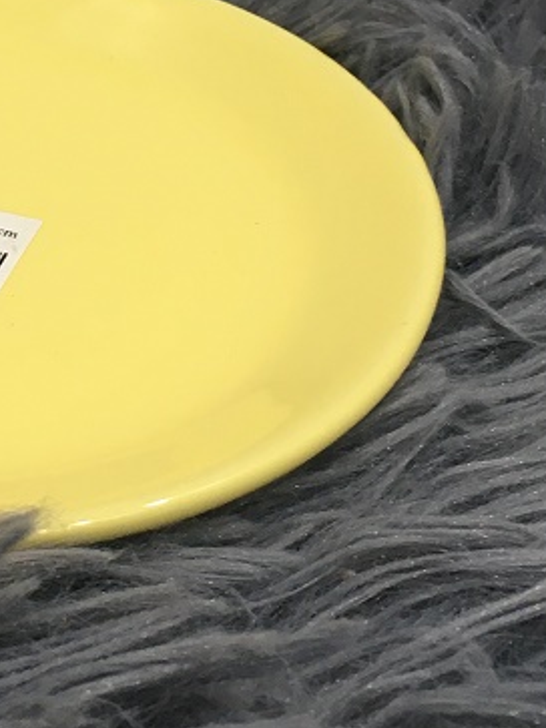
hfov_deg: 15.1
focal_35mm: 96
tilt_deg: -28.5
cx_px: 2
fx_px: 2020
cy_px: 58
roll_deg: -0.9
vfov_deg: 20.0
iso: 80
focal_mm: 4.15
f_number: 2.2
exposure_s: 1/33
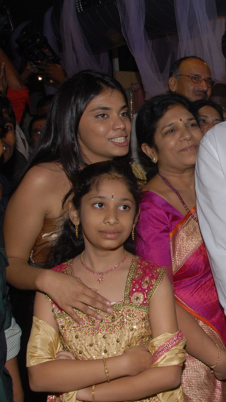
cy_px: 201
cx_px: 277
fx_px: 512
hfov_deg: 22.7
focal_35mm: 48
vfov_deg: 42.9
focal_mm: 20
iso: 200
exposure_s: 1/125
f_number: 9
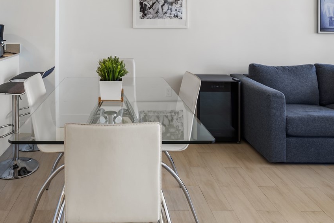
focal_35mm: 33
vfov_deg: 37.2
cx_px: 112
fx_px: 306
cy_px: 19
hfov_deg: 56.1
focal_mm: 16.5
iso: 250
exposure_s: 1/2.5
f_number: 9
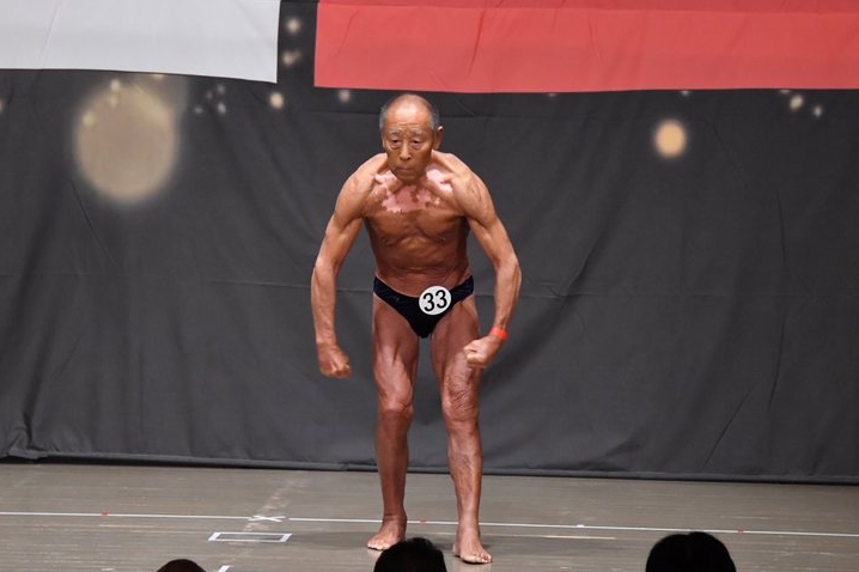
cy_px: 288
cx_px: 411
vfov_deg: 5.6
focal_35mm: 243
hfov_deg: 8.5
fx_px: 5795
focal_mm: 150
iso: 6400
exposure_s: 1/400
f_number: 5.6
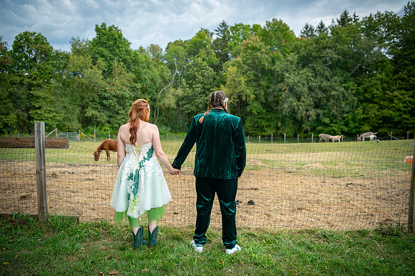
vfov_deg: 47.3
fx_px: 316
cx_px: 208
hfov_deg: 66.7
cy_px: 138
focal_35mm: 27
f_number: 2.8
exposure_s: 1/800
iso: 400
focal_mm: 27
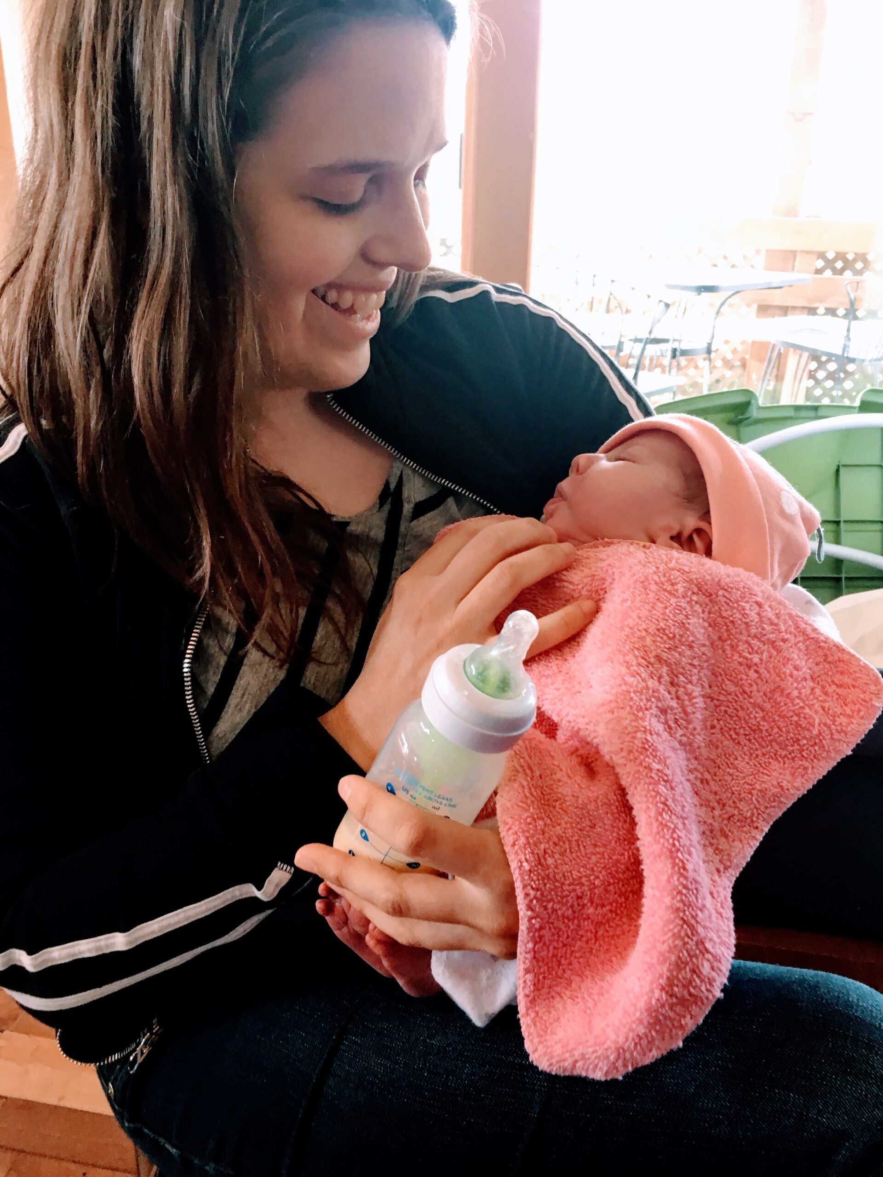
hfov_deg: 48.2
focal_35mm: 29
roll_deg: -3.7
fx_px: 986
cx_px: 442
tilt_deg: -22.3
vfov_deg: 61.7
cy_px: 588
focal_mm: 4.15
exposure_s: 1/30
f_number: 2.2
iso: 64
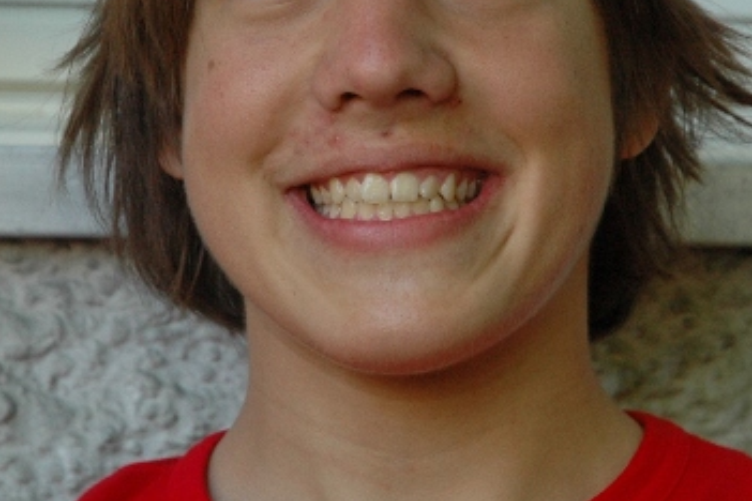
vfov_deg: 5.7
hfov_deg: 8.6
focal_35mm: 239
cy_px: 64
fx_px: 4992
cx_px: 418
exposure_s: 1/125
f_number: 5.6
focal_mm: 70
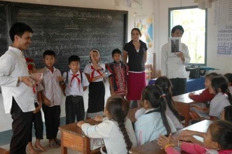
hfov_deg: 37.9
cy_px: 77
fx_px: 338
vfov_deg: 25.7
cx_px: 116
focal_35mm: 52
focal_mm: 35
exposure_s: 1/20
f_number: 4.2
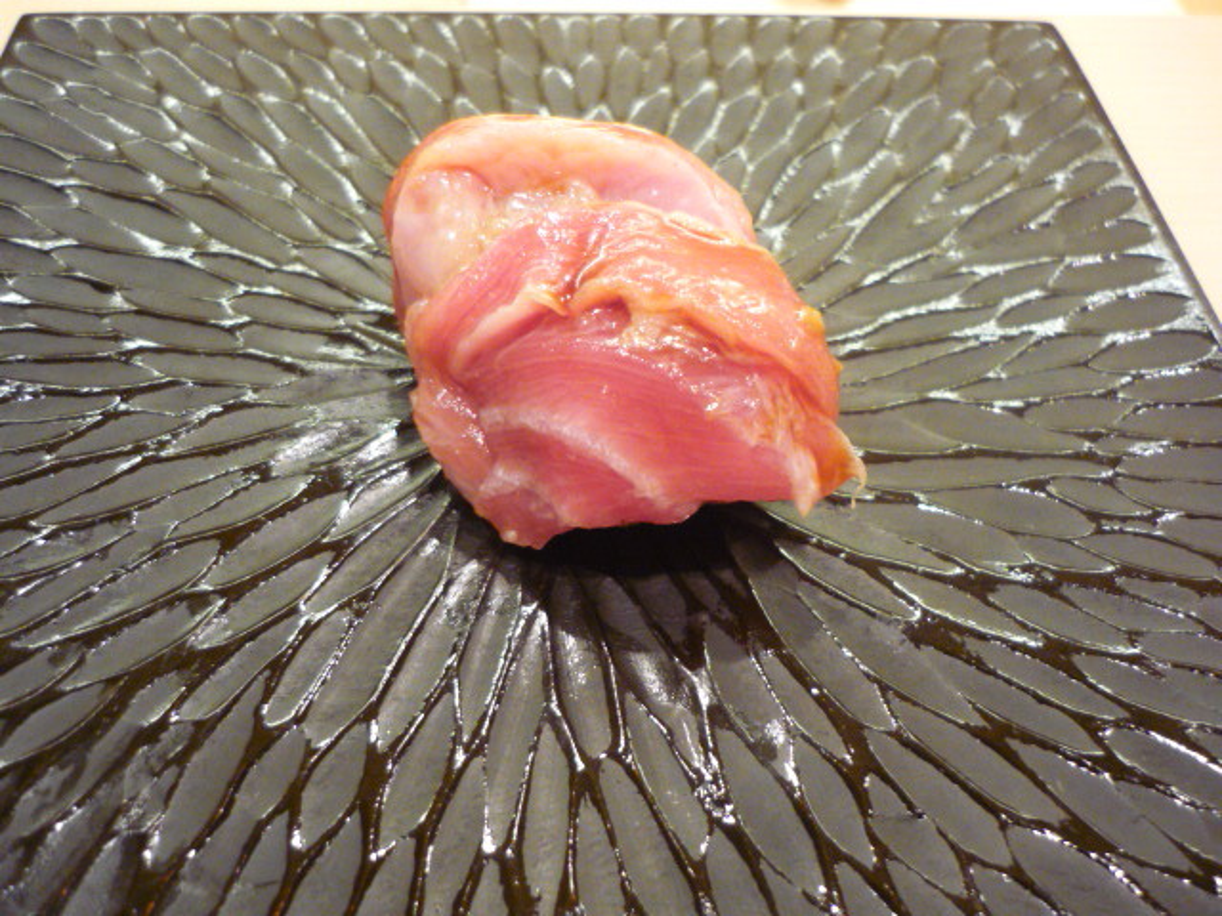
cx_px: 611
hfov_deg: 55.4
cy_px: 458
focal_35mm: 33
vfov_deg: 42.9
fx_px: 1165
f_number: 2.8
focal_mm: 5.5
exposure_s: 1/10
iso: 400
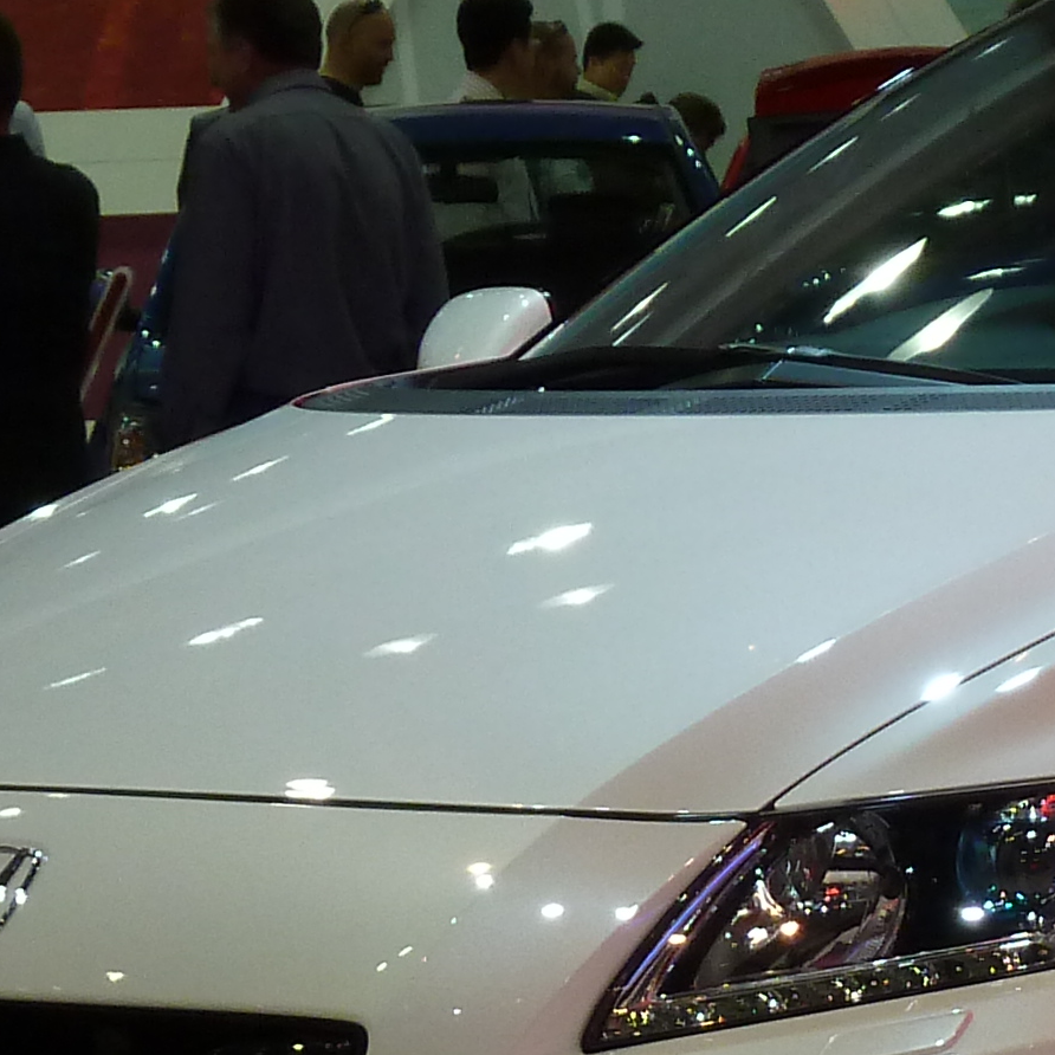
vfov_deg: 8.0
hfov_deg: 7.9
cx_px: 1328
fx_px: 7517
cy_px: 891
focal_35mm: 218
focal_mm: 9.1
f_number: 3.9
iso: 160
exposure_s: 1/100
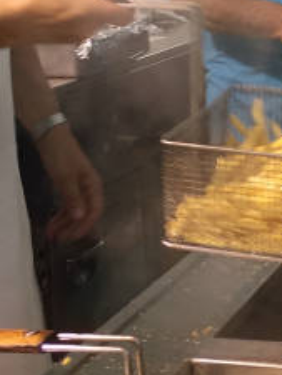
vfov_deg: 19.4
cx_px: 307
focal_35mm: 99
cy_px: 22
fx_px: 1074
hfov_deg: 14.6
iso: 100
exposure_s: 1/33
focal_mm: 4.15
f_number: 2.2
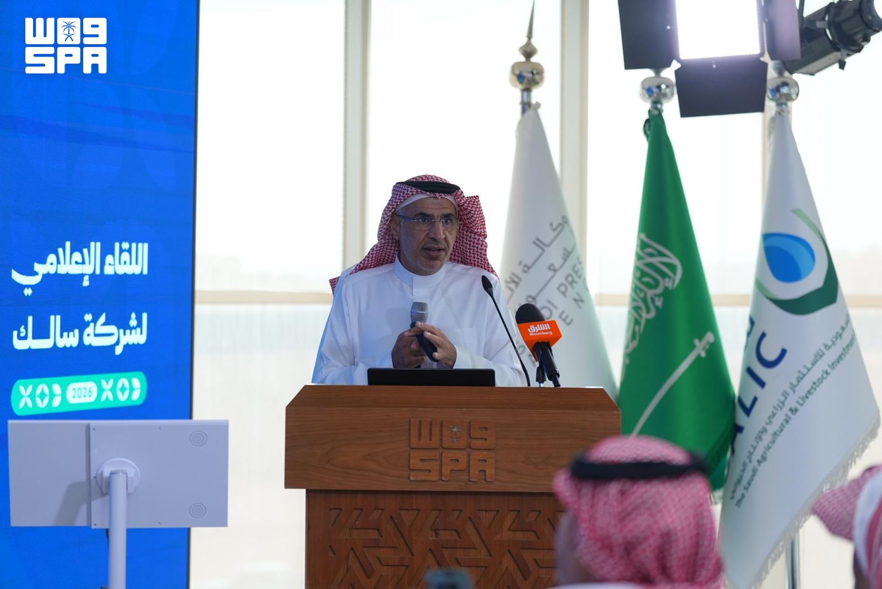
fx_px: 2648
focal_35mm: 108
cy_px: 294
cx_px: 441
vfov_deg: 12.7
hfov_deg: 18.9
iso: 640
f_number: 2.8
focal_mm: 108
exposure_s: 1/160
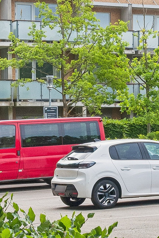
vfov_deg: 13.2
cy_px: 107
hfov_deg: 8.7
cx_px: 200
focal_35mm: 156
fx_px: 1032
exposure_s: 1/200
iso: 200
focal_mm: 24
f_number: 10
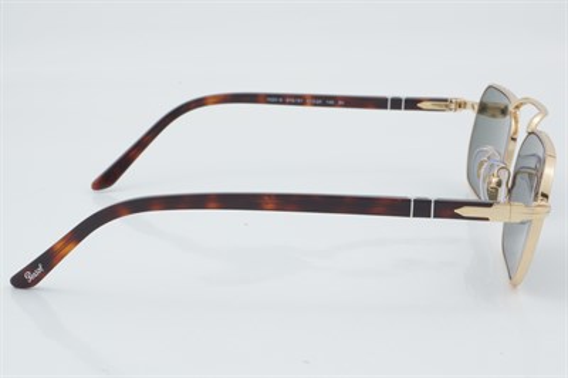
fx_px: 1301
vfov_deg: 16.5
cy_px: 189
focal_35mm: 82
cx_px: 284
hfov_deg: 24.6
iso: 100
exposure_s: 1/3
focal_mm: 55
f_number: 29
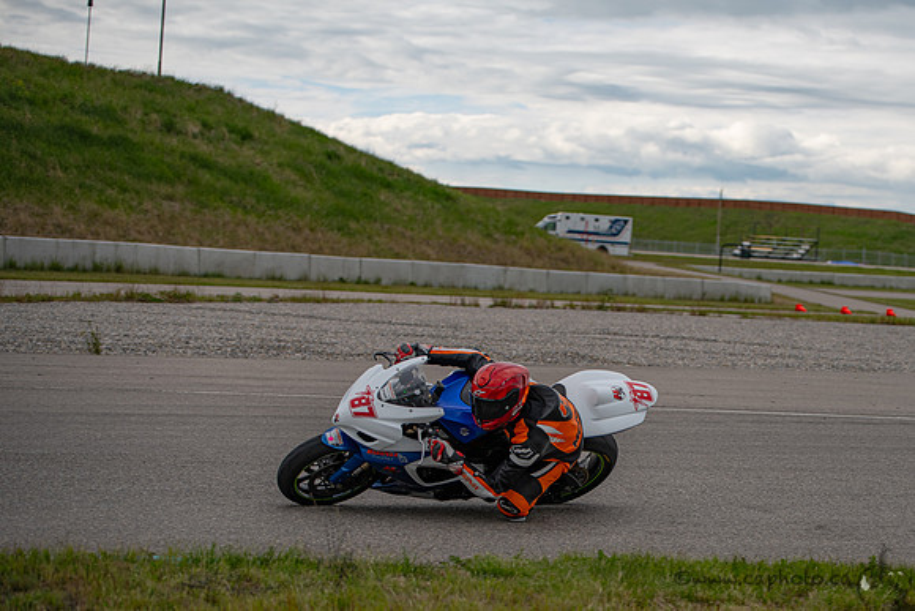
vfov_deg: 13.7
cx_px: 650
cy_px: 434
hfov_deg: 20.4
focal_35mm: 99
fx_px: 2527
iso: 64
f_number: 2.8
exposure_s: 1/1250
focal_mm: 70
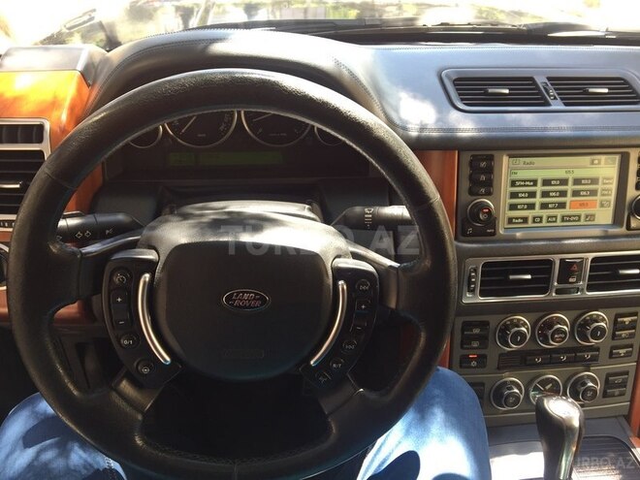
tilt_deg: -38.1
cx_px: 320
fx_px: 536
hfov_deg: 61.7
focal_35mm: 29
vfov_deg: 48.2
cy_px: 240
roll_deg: -4.6
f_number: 2.2
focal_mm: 4.15
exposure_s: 1/100
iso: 50
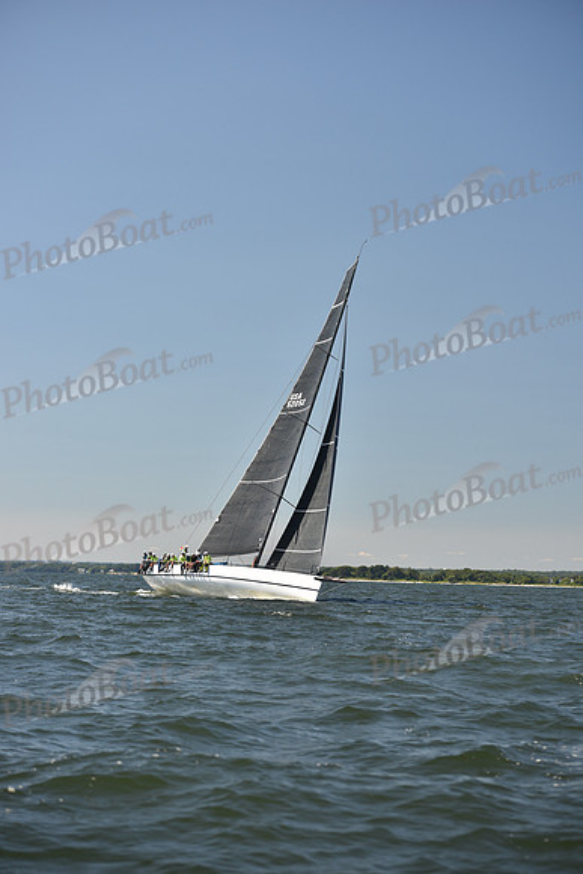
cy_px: 437
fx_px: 2063
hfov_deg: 16.1
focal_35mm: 85
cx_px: 292
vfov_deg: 23.9
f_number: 3.5
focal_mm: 85
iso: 250
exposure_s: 1/800
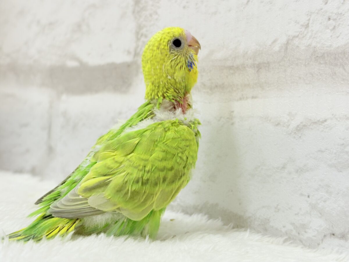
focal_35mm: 52
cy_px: 131
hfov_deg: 36.8
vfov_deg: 28.0
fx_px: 524
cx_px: 174
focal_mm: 5.96
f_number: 1.6
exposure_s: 1/100
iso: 80
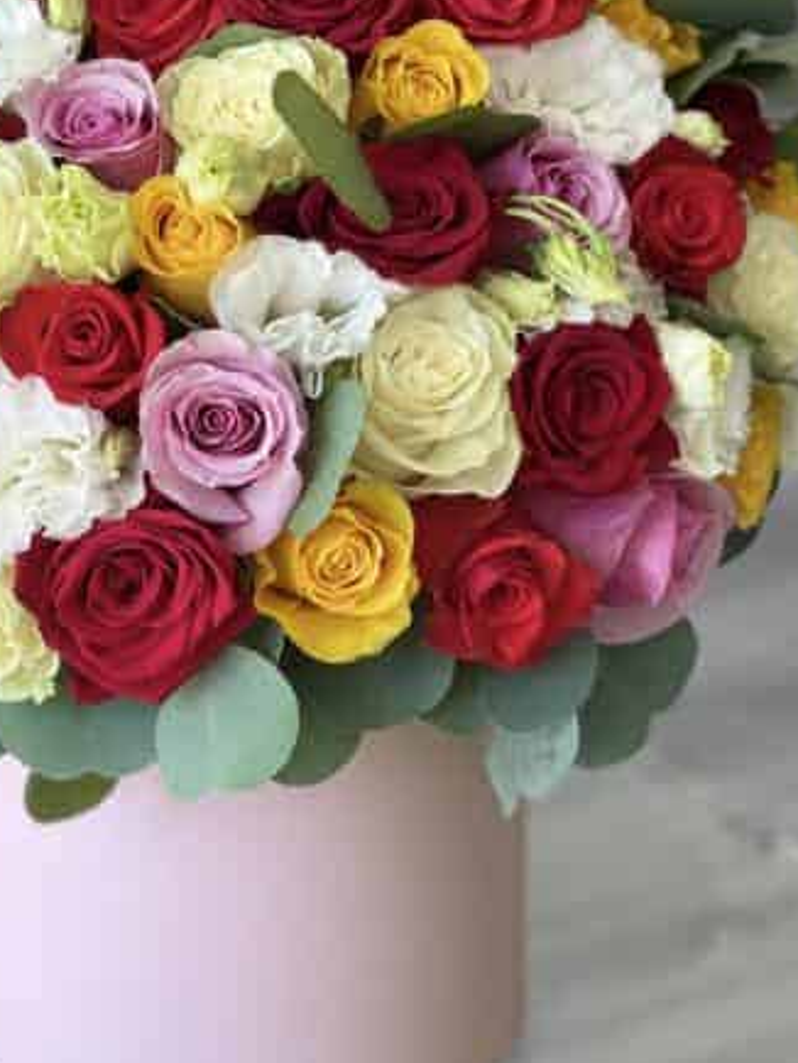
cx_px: 191
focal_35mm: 112
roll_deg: +1.9
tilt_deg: -23.3
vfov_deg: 17.6
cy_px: 480
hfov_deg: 13.2
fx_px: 3439
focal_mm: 7.5
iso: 64
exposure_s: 1/120
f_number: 2.2
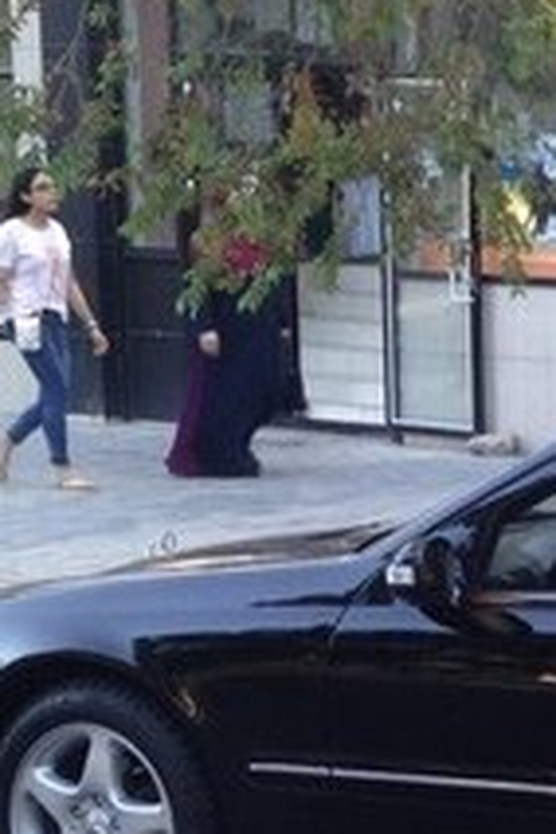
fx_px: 2618
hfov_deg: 11.2
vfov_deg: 17.8
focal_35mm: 113
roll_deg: -2.6
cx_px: 1042
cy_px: 758
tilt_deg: -14.5
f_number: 2.4
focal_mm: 4.28
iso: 50
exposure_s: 1/60
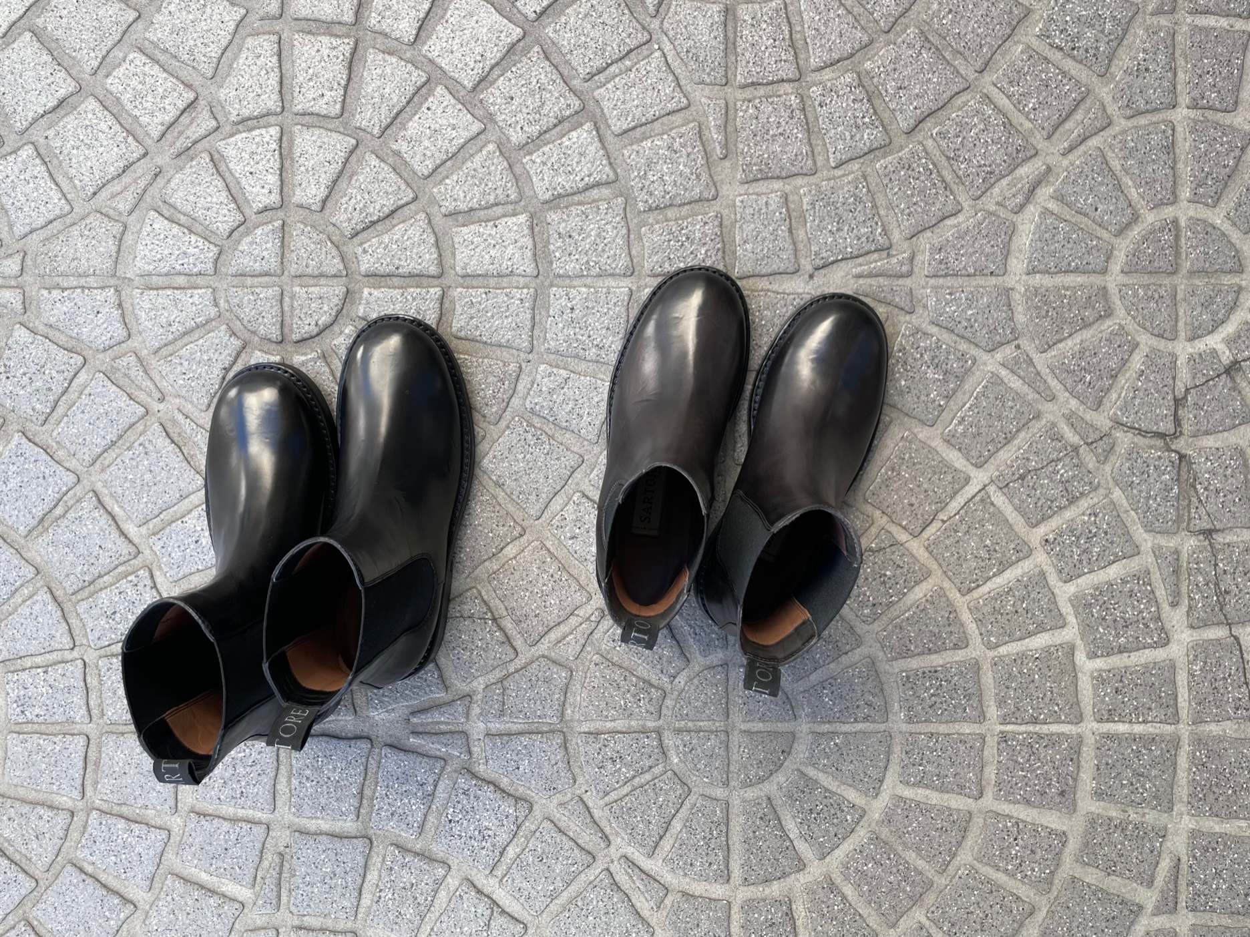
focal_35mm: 26
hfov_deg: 67.3
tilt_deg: -89.1
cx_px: 625
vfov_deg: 53.1
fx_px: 939
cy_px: 468
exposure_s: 1/222
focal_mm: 4.2
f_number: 1.6
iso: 32
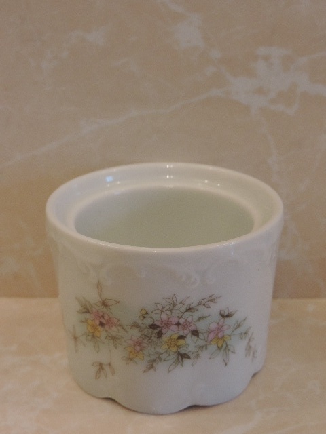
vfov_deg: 34.9
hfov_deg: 26.6
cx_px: 163
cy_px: 217
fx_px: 691
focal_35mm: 55
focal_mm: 9.8
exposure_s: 1/40
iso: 400
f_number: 3.7
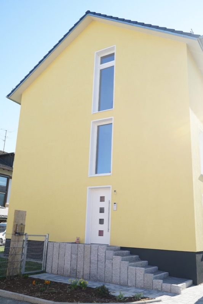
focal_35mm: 35
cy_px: 152
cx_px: 102
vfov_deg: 54.4
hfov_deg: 37.8
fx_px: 296
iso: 125
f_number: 4.5
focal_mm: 35
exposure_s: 1/250
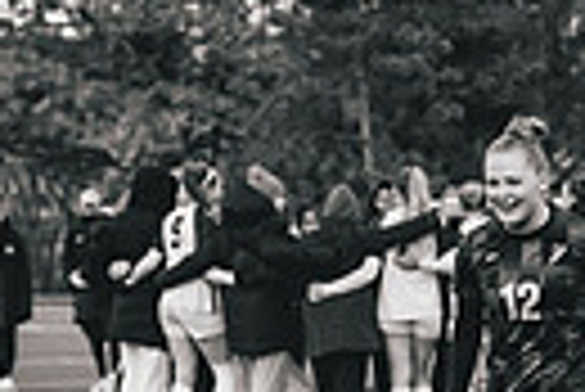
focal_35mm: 156
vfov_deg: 8.6
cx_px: 972
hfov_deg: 12.3
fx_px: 2538
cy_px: 593
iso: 800
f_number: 2.8
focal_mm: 35
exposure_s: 1/1600
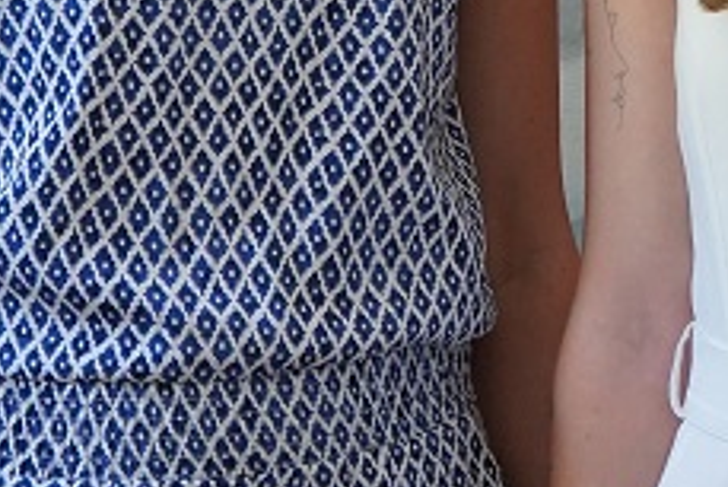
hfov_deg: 9.4
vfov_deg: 6.4
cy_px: -89
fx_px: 4350
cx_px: 941
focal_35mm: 215
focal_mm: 41
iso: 4000
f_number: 4.5
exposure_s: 1/160
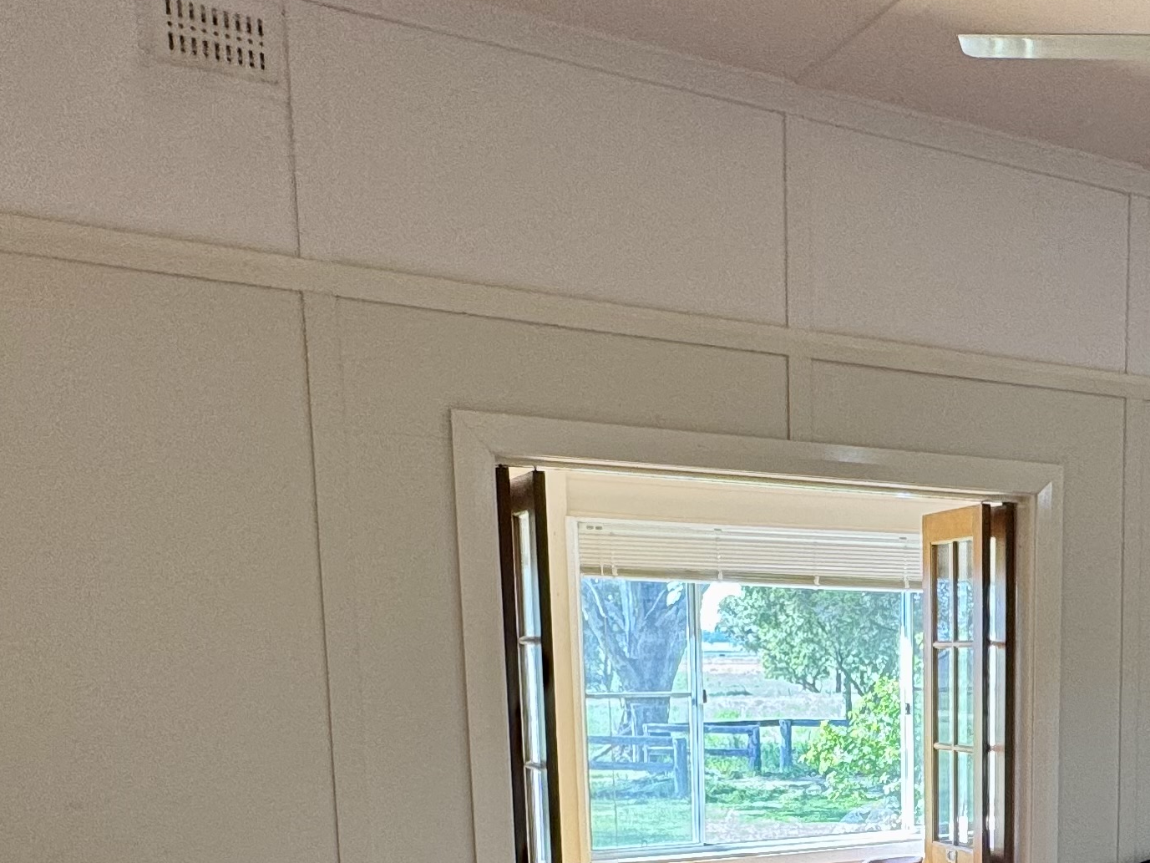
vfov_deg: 32.2
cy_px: 876
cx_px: 959
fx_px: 1362
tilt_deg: -9.2
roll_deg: +0.9
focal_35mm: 41
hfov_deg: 43.1
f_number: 2.2
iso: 100
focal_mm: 2.22
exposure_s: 1/100
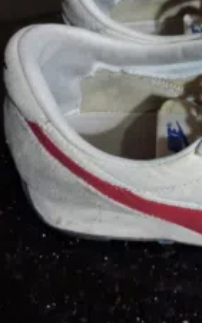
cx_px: 191
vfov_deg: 40.9
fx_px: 431
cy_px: 132
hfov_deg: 25.4
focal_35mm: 49
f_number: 1.8
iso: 640
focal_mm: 3.98
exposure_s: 1/25
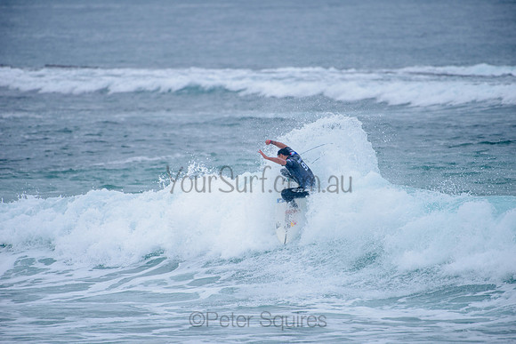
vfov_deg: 2.8
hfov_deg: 4.1
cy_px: 172
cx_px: 258
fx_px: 7168
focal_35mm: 500
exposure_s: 1/2000
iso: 250
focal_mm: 500
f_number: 5.6
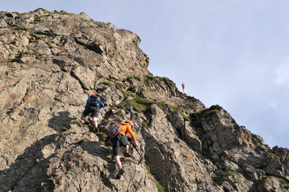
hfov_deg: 53.2
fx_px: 289
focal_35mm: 36
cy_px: 96
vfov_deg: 36.8
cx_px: 144
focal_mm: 24
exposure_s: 1/320
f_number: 9
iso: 200
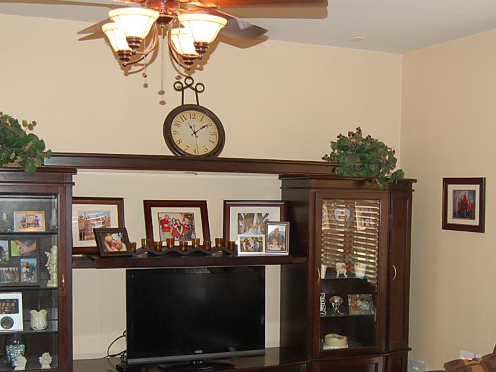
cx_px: 267
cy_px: 262
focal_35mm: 52
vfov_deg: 27.8
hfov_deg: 36.8
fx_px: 745
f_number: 3.5
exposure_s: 1/60
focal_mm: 18
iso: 400
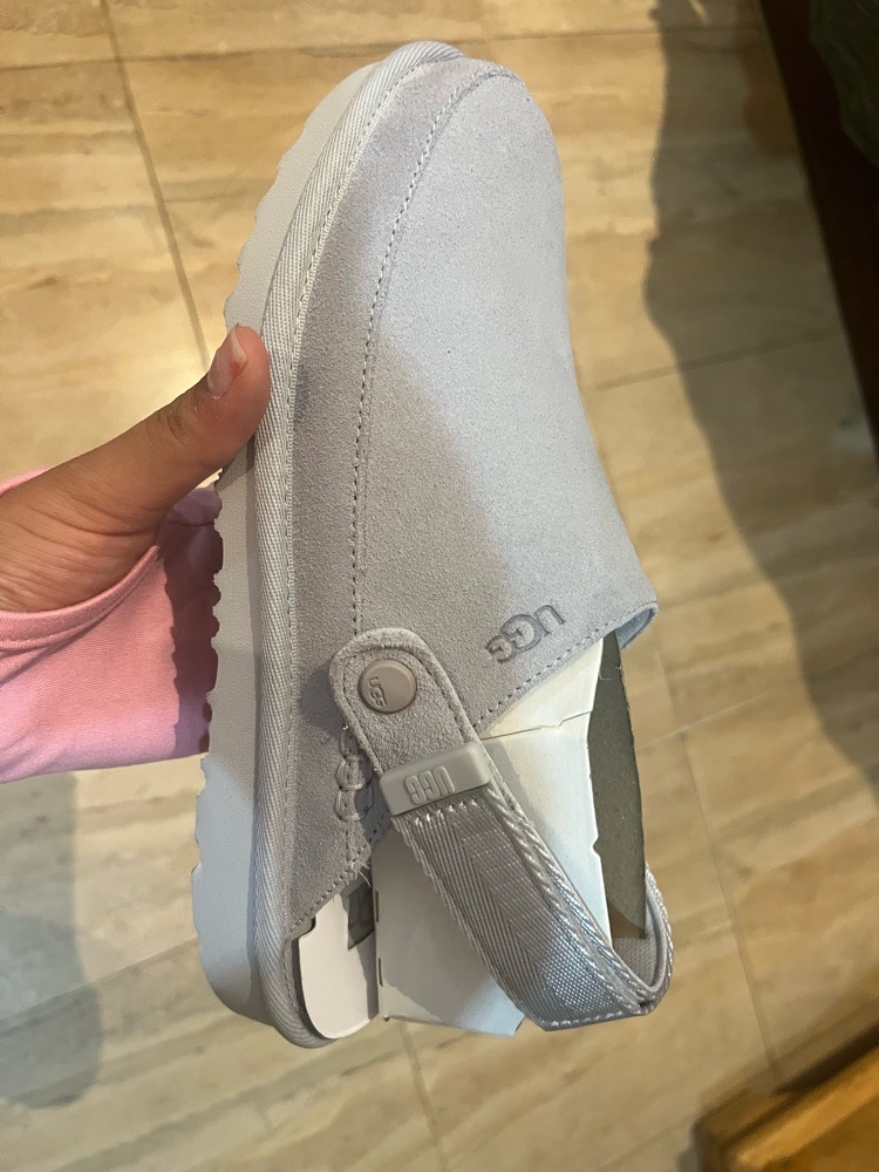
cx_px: 440
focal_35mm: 26
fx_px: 880
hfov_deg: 53.1
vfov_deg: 67.3
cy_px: 586
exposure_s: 1/50
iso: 250
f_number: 1.6
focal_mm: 5.1
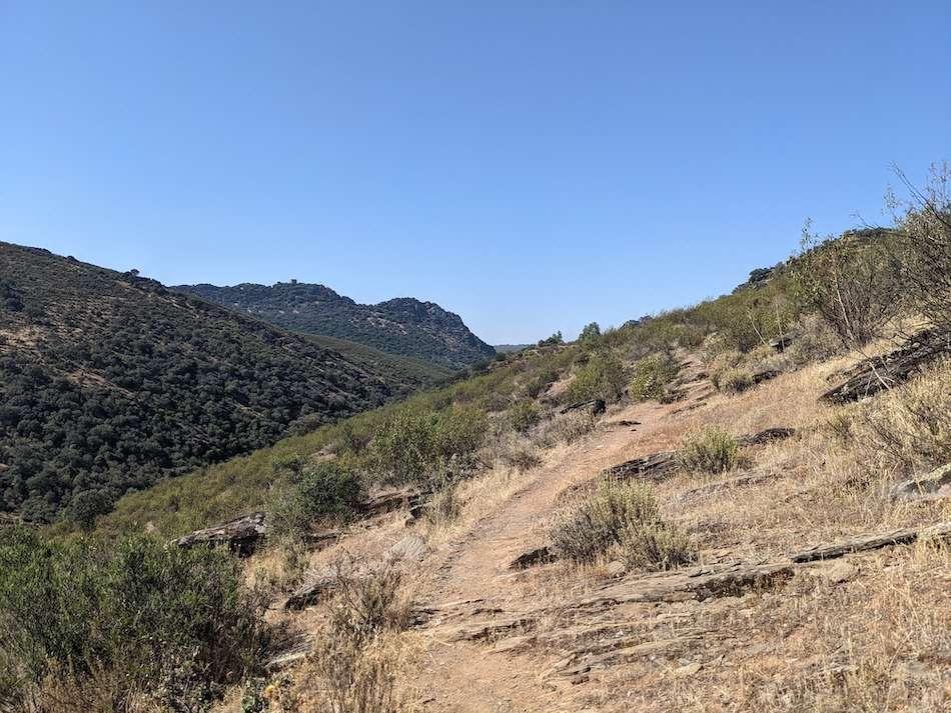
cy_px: 356
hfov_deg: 65.3
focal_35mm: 27
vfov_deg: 51.4
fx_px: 742
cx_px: 476
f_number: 1.73
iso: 61
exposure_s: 1/2597
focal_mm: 4.38
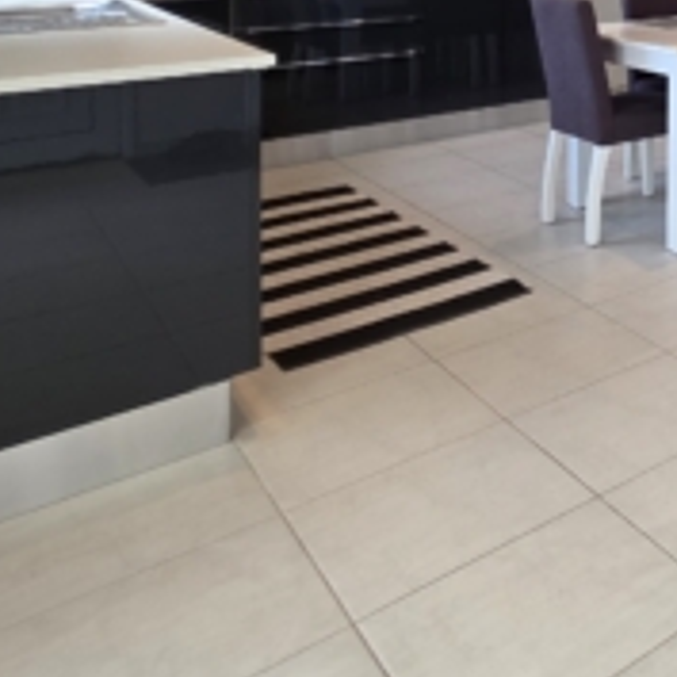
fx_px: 841
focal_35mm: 38
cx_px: 968
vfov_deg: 37.1
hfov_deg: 29.9
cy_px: -61
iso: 100
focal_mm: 2.2
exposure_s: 1/100
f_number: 1.9
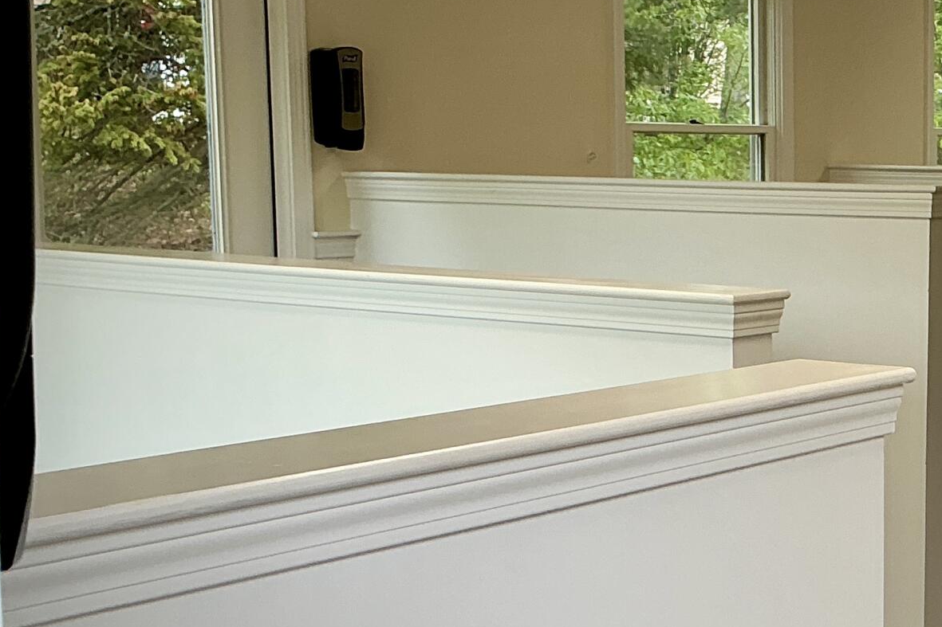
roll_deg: -1.1
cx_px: 955
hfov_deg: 25.9
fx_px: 1936
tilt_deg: -6.7
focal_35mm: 74
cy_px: 362
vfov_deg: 18.4
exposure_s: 1/120
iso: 32
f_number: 1.8
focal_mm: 3
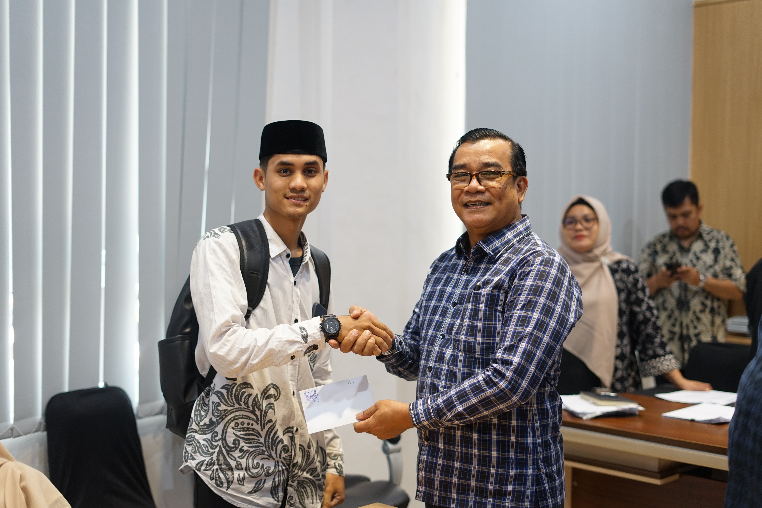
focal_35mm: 50
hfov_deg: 39.6
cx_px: 381
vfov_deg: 27.0
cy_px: 254
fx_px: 1058
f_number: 2.2
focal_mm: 50
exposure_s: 1/80
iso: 640
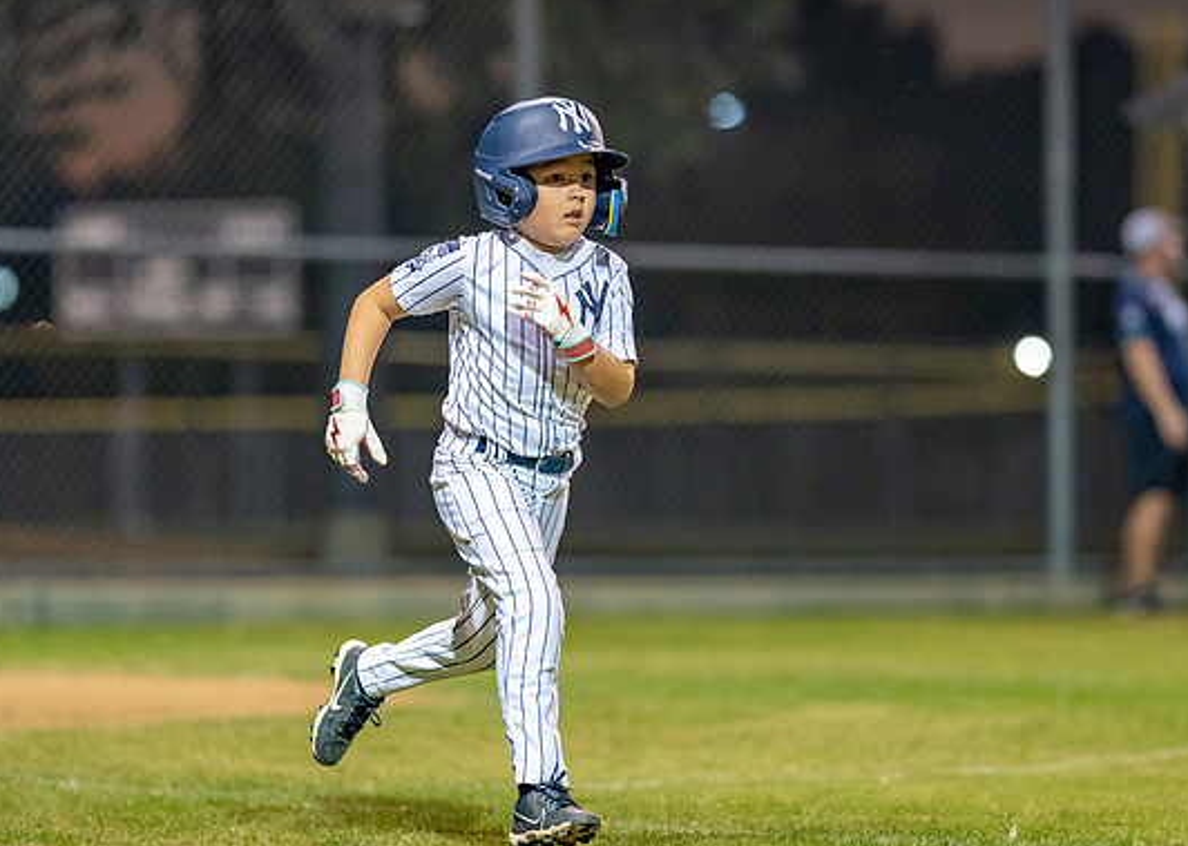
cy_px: 425
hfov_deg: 9.3
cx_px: 580
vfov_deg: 6.6
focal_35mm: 217
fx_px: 7315
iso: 2500
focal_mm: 135
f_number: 1.8
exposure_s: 1/1000
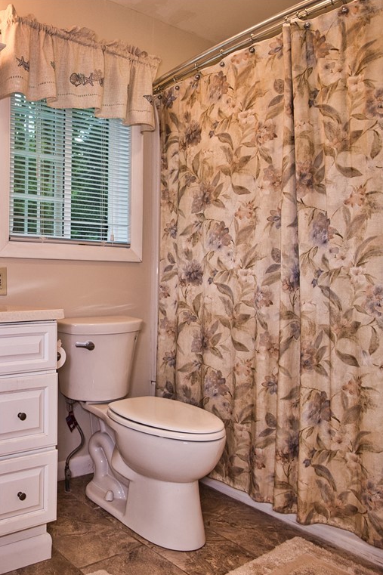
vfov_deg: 65.5
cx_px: 11
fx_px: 447
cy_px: 288
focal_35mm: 28
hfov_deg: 41.2
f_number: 2
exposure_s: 1/125
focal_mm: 10
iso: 200
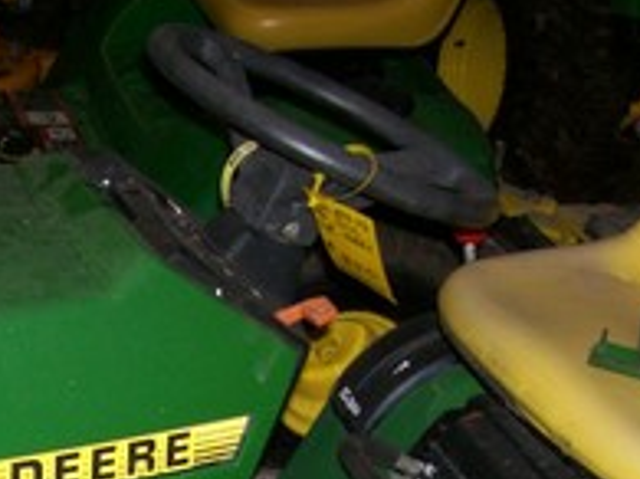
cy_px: 653
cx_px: 85
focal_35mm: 95
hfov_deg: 20.3
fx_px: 1755
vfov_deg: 14.7
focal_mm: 5.6
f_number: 2.7
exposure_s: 1/64
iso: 80
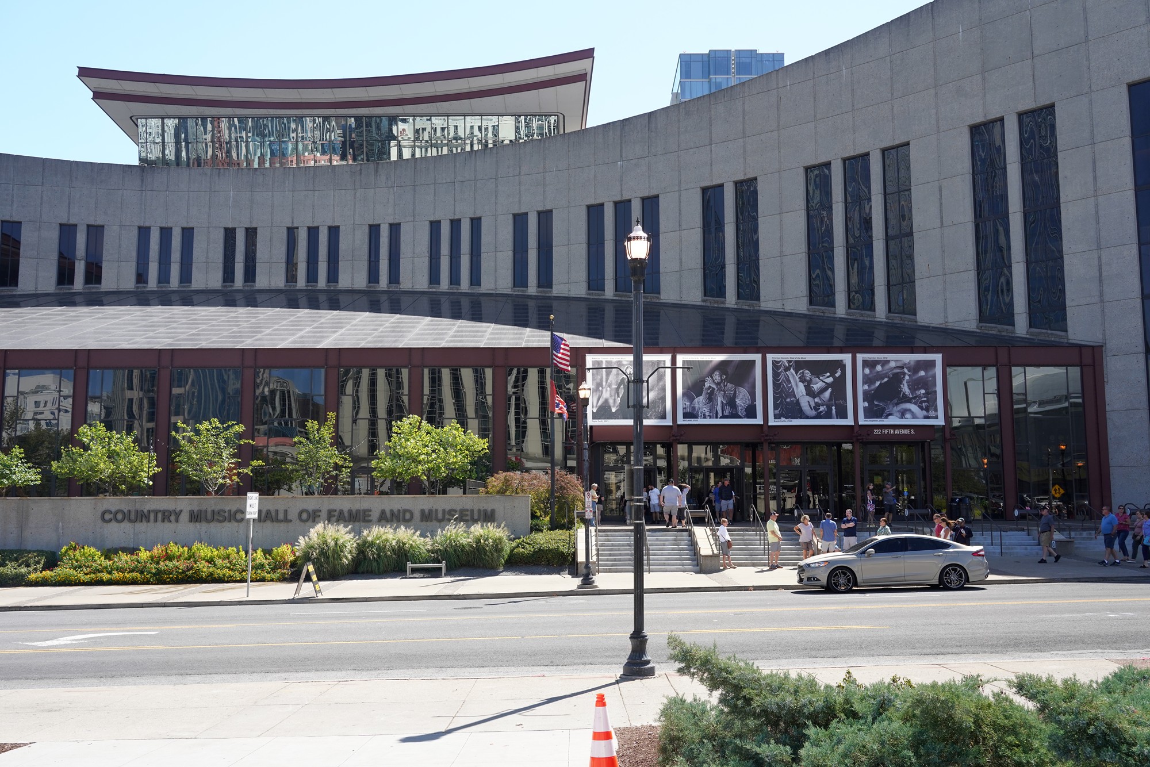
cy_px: 384
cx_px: 575
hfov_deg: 55.8
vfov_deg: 38.9
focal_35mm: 34
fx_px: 1086
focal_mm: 34
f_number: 9
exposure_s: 1/100
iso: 400
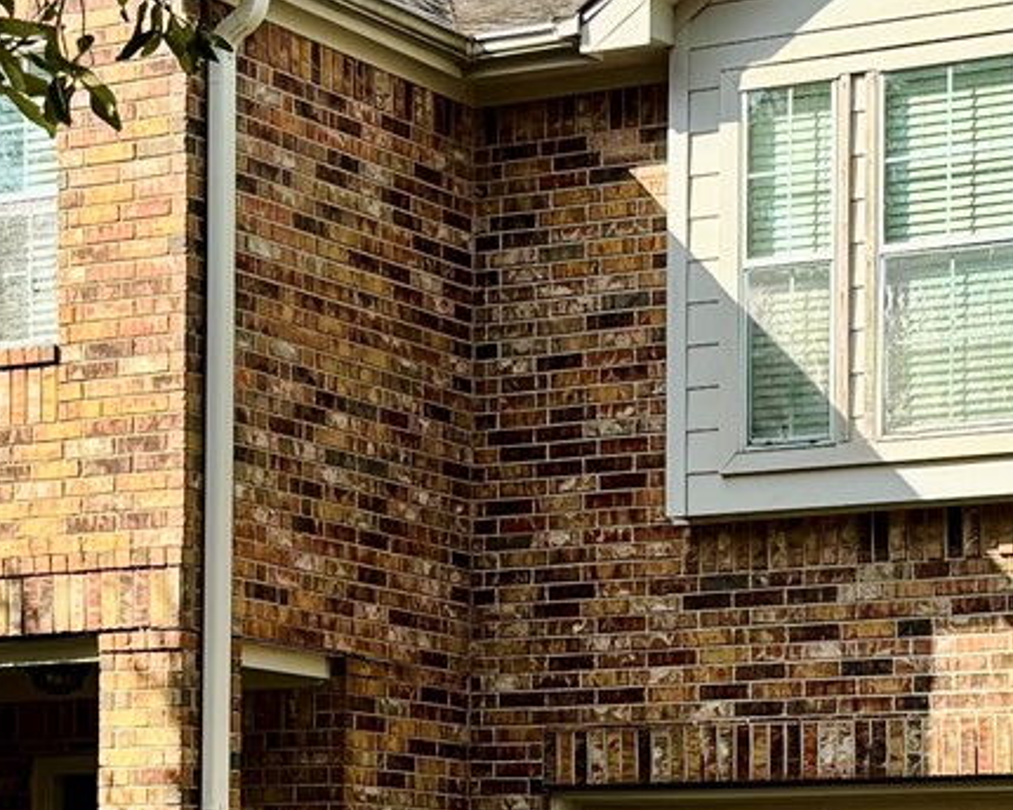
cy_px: 789
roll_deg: -0.5
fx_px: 3628
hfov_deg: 15.9
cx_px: 490
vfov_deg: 12.6
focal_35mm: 121
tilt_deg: +2.3
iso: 50
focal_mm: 5.96
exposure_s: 1/2398
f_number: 1.6
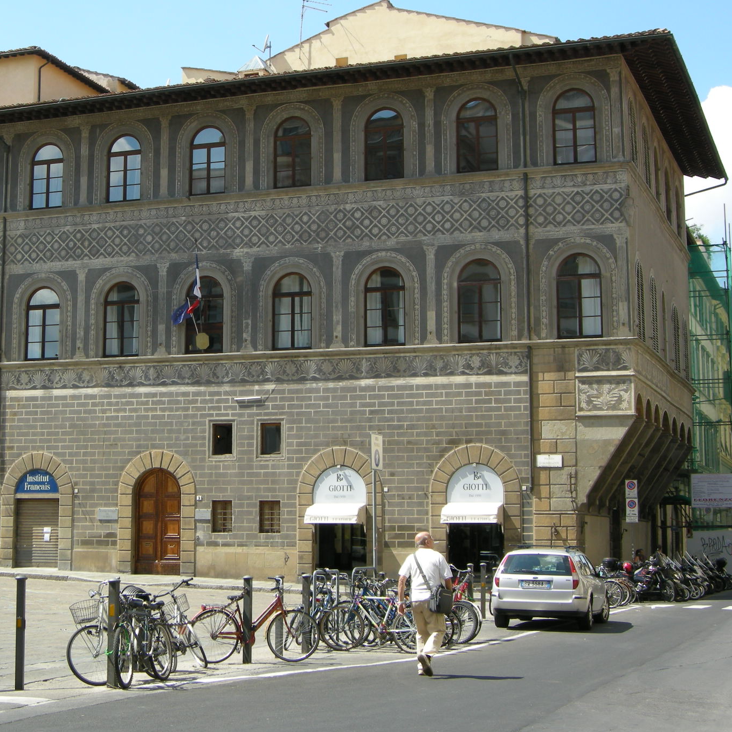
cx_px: 266
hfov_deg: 26.8
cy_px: 319
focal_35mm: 64
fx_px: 1531
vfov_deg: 26.9
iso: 64
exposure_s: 1/202
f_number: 4.9
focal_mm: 10.1
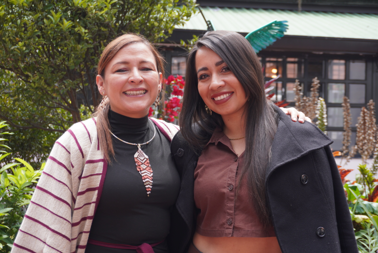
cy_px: 126
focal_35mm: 57
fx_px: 599
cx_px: 189
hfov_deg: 35.0
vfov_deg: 23.8
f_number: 5.6
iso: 200
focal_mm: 38
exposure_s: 1/160
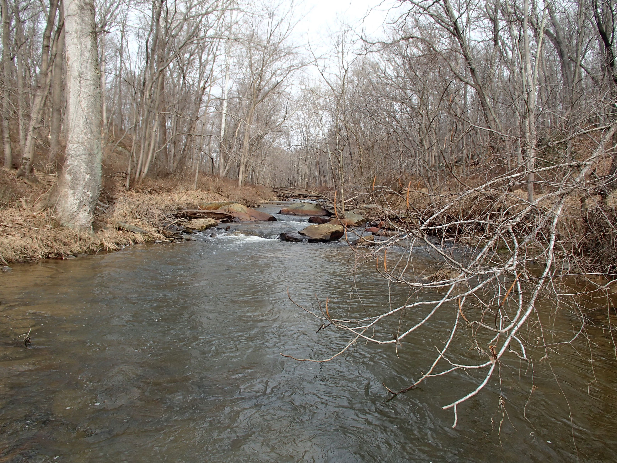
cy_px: 232
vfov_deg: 49.7
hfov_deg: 63.4
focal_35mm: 28
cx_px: 308
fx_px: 499
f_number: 3.9
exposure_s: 1/250
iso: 100
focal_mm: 5
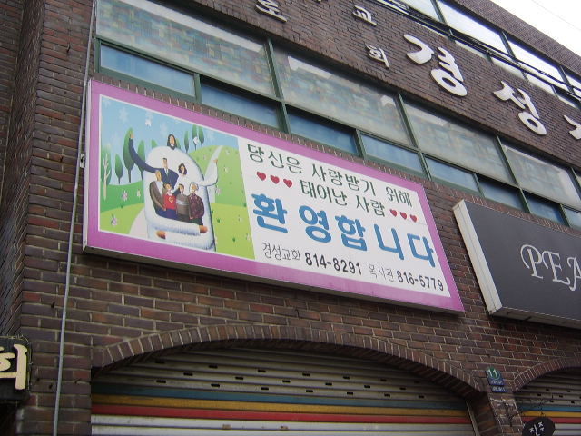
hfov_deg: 58.4
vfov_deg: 45.4
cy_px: 218
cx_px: 290
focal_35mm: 31
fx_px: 520
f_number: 2.7
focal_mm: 8.13
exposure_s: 1/38
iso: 71
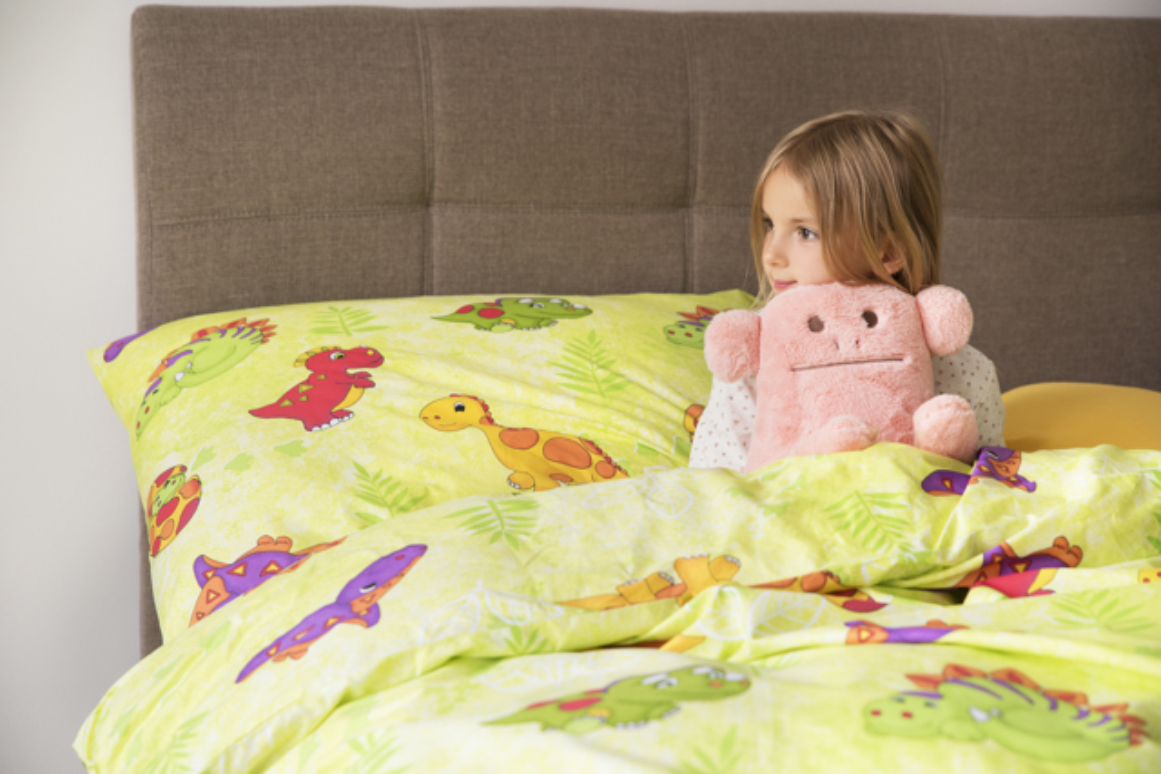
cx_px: 580
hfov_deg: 28.8
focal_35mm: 70
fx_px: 2258
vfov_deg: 19.5
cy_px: 387
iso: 640
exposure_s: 1/160
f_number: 4
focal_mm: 70
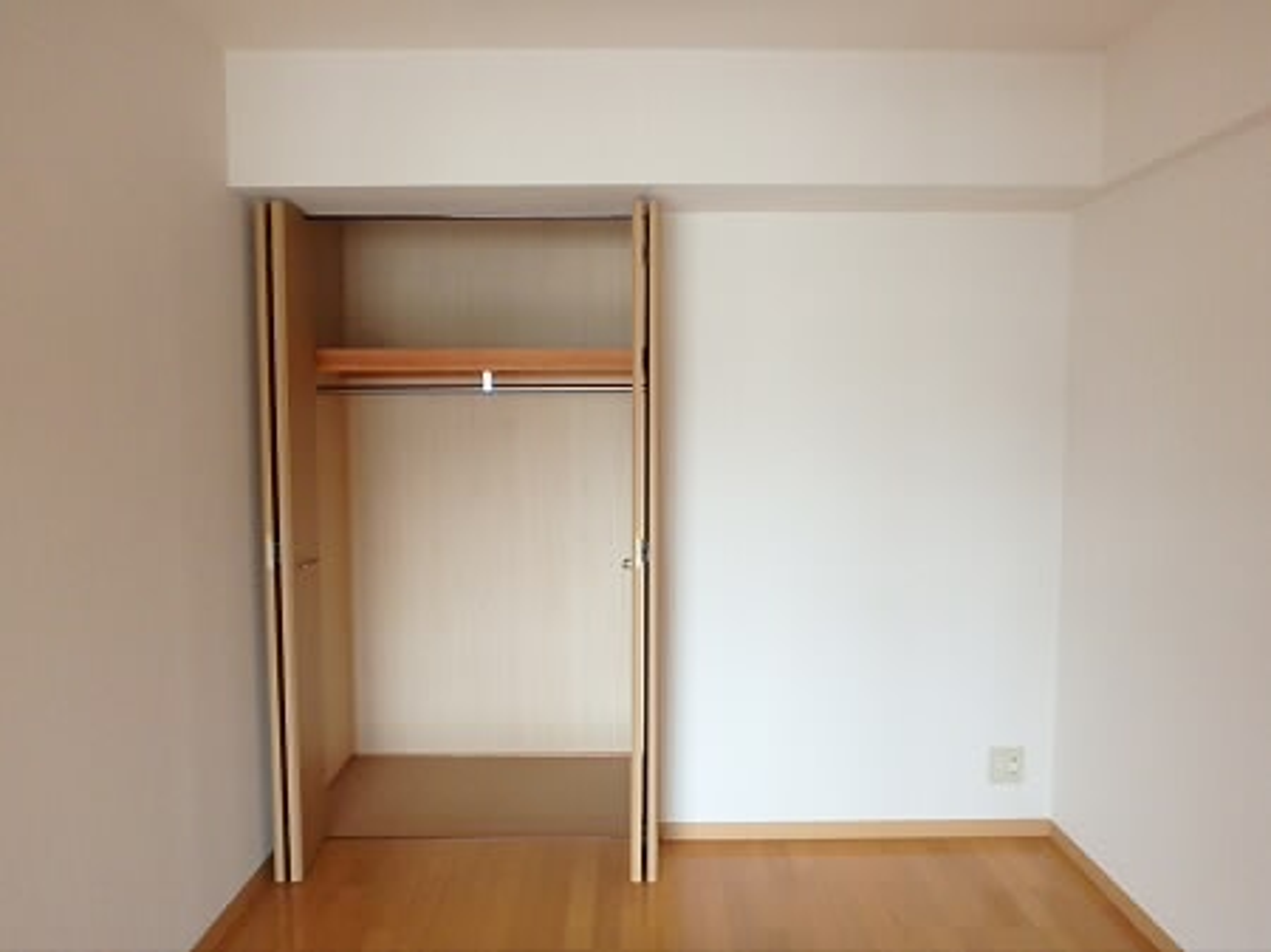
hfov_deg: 79.0
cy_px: 476
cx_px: 636
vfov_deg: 63.4
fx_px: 771
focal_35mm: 21
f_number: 3.5
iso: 800
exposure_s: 1/25
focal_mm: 3.7
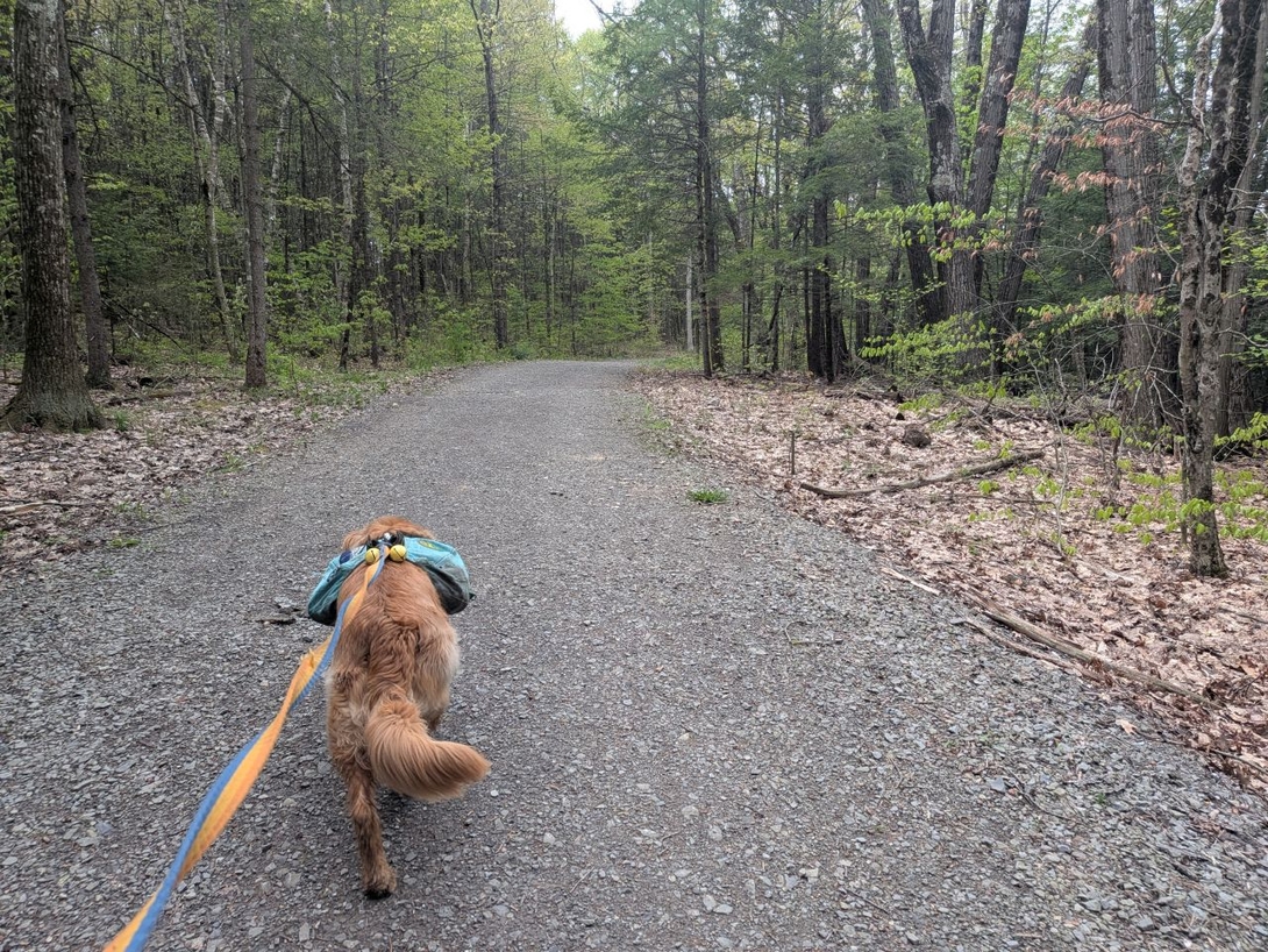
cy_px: 476
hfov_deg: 71.6
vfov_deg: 56.8
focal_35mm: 24
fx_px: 879
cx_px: 634
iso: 35
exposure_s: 1/319
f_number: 1.7
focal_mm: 4.53
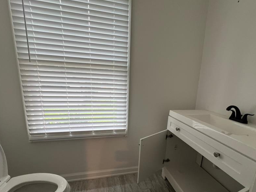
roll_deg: -1.2
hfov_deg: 91.0
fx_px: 126
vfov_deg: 73.9
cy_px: 115
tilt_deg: -12.6
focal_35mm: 17
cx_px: 132
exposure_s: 1/120
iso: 100
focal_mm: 1.57
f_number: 1.8
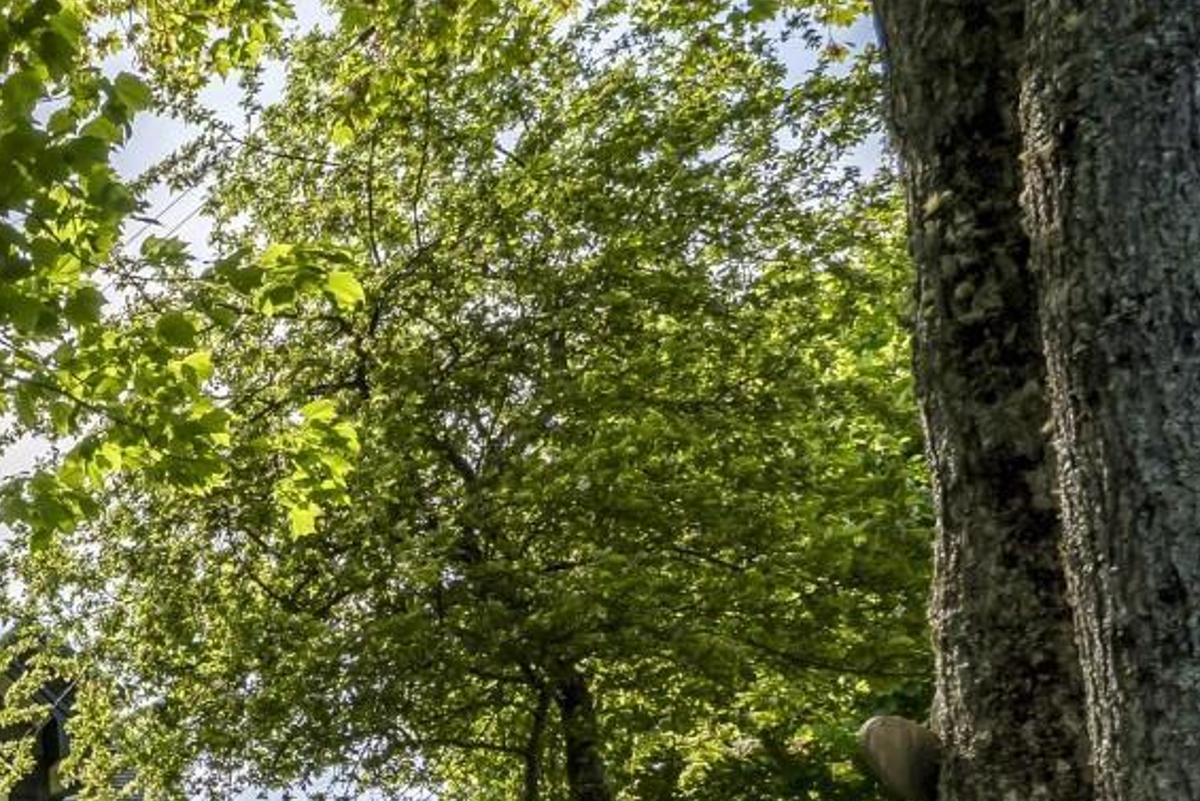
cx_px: -431
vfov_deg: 29.1
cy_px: 807
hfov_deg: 31.9
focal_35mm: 43
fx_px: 1434
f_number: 5.6
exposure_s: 1/1600
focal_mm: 10
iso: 400
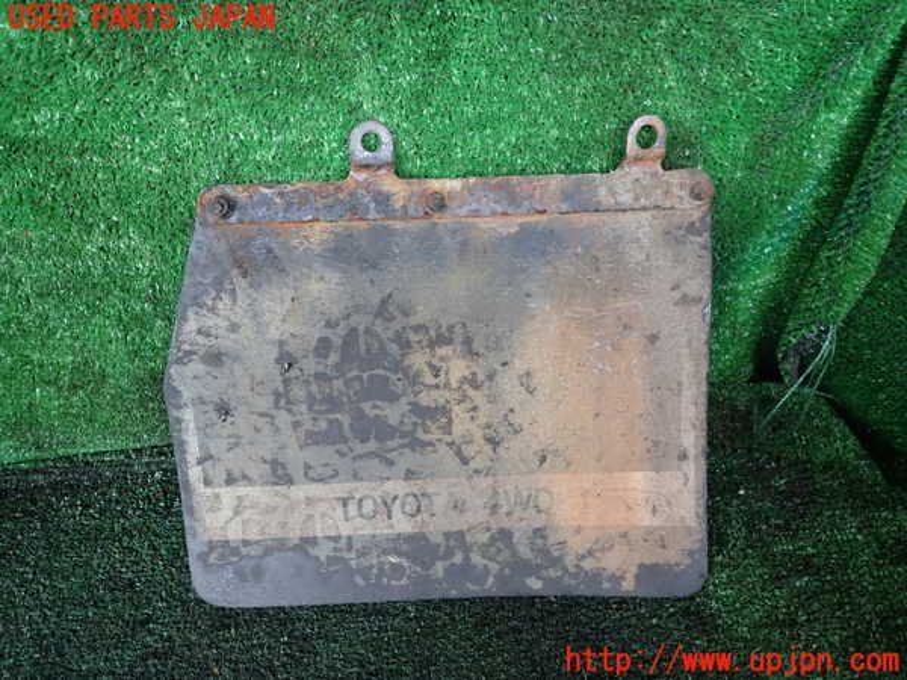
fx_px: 655
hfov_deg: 69.4
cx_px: 454
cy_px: 340
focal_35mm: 25
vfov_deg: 54.9
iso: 125
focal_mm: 4.5
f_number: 2
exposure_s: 1/60
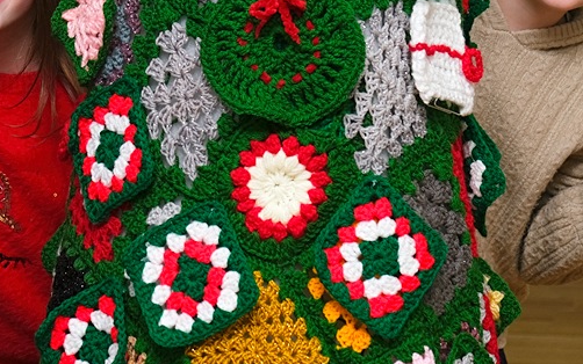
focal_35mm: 102
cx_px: 196
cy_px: 81
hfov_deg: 20.3
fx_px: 1621
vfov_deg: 12.8
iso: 400
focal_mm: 35.8
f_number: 4
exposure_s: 1/125
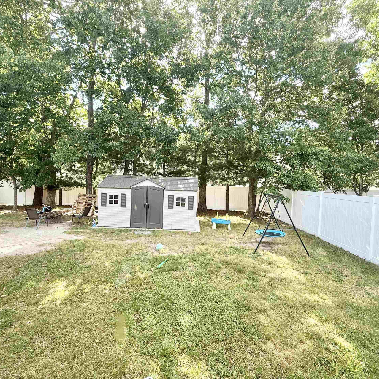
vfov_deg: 84.0
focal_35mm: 17
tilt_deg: -0.9
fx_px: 211
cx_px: 194
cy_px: 187
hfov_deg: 84.0
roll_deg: -2.3
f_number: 2.2
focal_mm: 2.22
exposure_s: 1/173
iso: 50
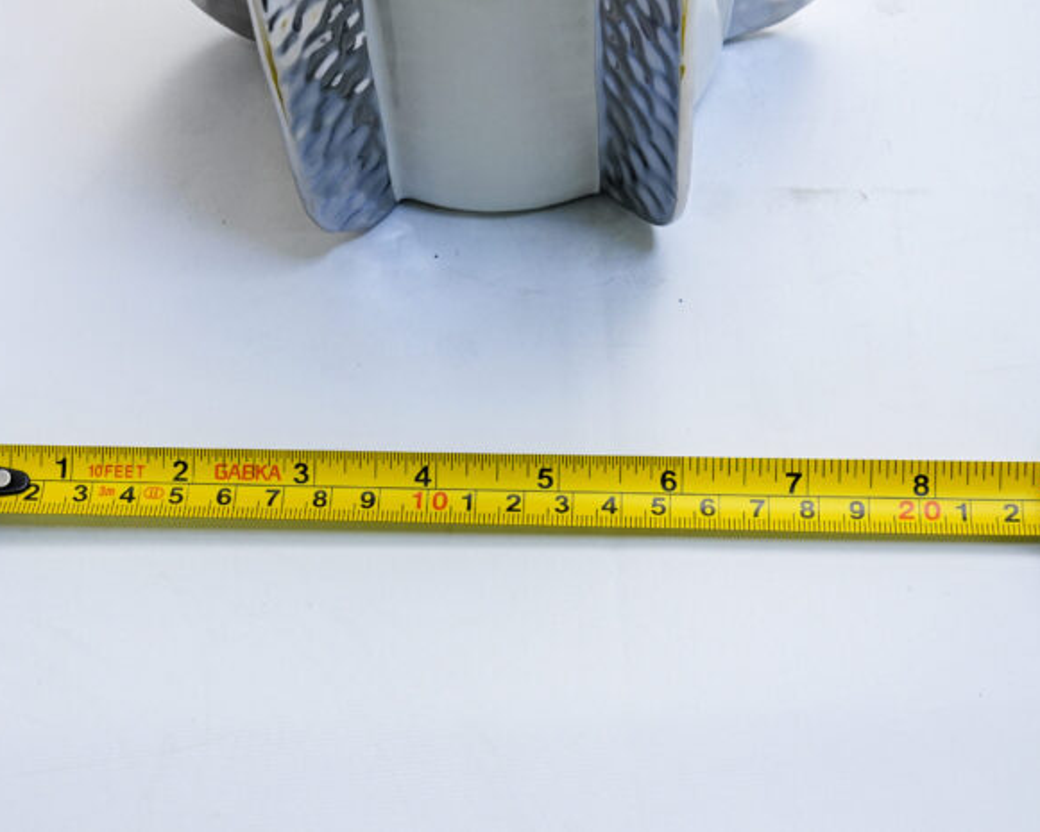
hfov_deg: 27.5
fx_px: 2124
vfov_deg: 22.2
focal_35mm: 69
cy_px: 417
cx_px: 489
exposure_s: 1/125
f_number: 13
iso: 3200
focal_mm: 61
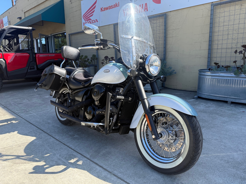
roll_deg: +0.7
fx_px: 171
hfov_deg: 71.6
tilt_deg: -10.4
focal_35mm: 24
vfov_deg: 56.8
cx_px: 123
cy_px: 92
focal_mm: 6.76
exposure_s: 1/1618
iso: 100
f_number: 1.78
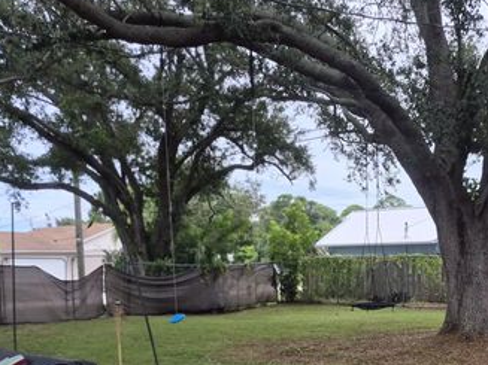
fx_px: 634
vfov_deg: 30.4
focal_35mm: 45
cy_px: 347
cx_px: 354
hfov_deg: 41.1
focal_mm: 5.4
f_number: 1.8
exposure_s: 1/3056
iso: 80
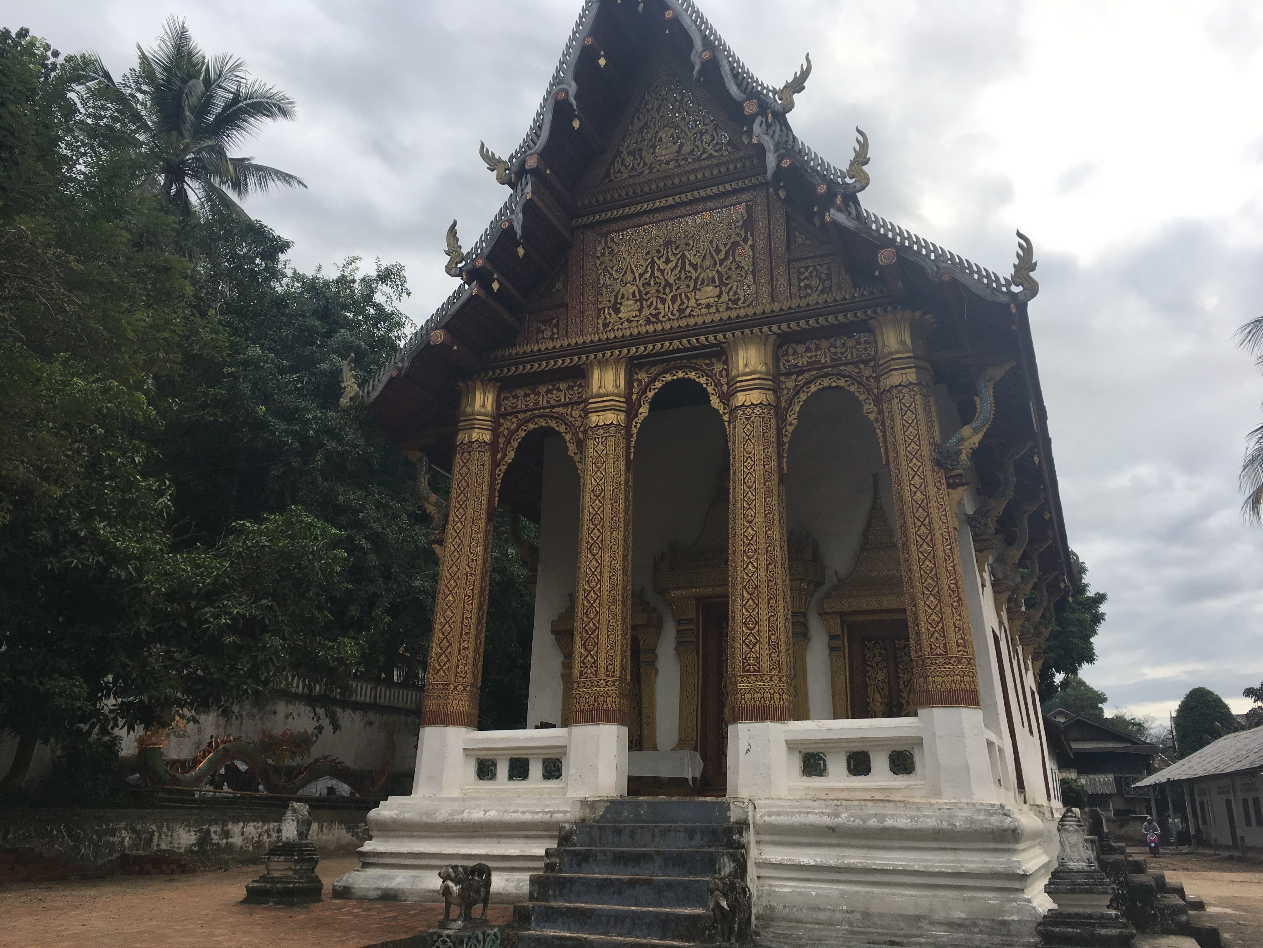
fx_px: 1058
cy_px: 474
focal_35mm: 29
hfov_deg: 61.7
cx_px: 632
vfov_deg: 48.2
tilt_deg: +17.6
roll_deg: +1.1
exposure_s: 1/353
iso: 25
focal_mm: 4.15
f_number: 2.2
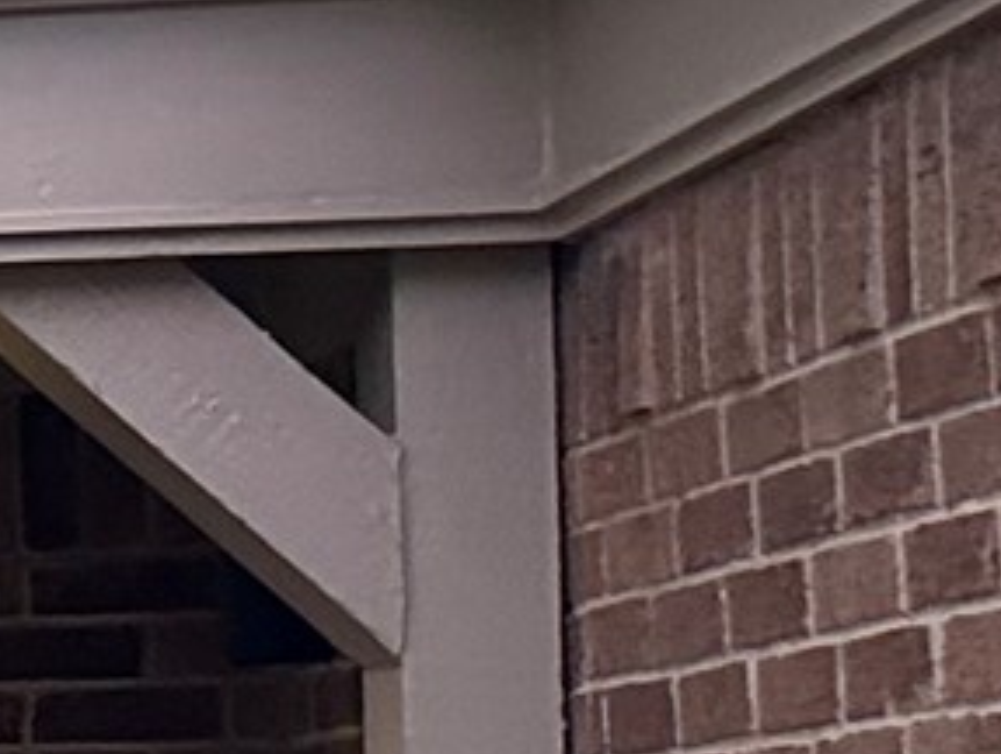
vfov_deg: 8.7
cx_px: -2347
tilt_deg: +4.0
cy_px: 642
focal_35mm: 171
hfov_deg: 8.7
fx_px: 4951
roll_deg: -0.5
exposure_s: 1/60
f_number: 1.78
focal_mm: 6.86
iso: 640
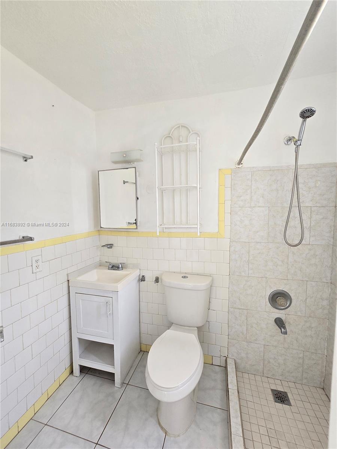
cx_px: 168
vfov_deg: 106.2
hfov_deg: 89.9
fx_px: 169
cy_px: 224
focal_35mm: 13
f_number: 2.2
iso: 100
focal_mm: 2.2
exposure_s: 1/60
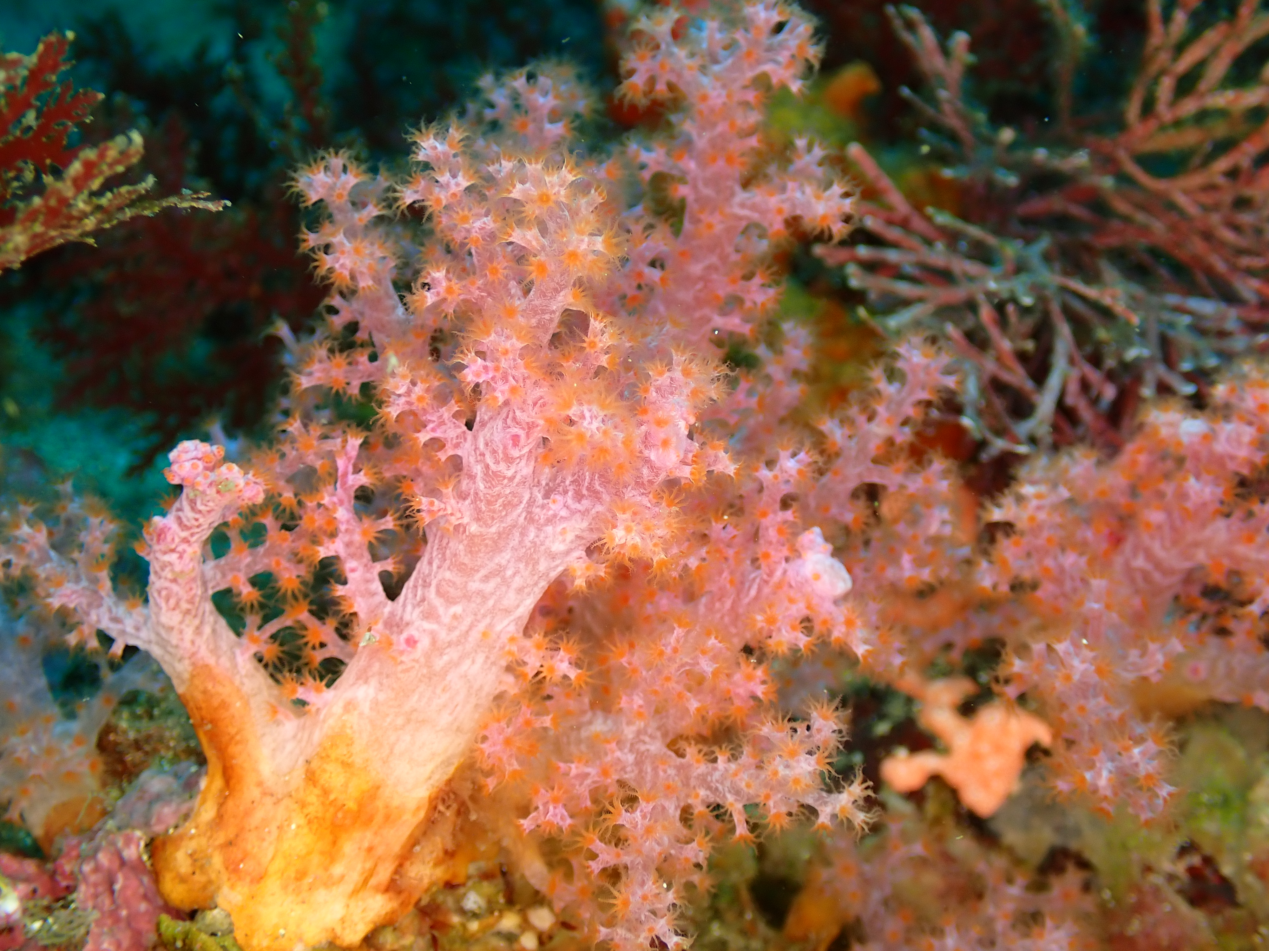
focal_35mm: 47
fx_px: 1723
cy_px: 476
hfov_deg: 40.4
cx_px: 634
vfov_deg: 30.9
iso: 200
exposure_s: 1/500
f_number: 3.1
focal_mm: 8.4
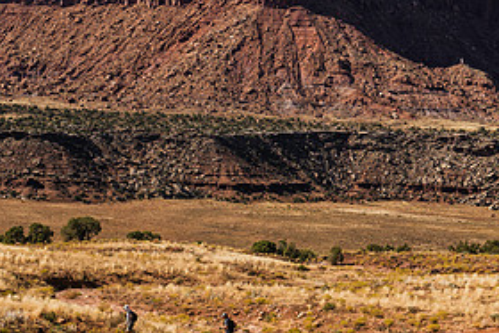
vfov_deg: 11.2
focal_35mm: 122
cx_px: 335
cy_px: 186
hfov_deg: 16.7
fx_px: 1692
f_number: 7.1
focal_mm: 59
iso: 160
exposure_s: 1/500
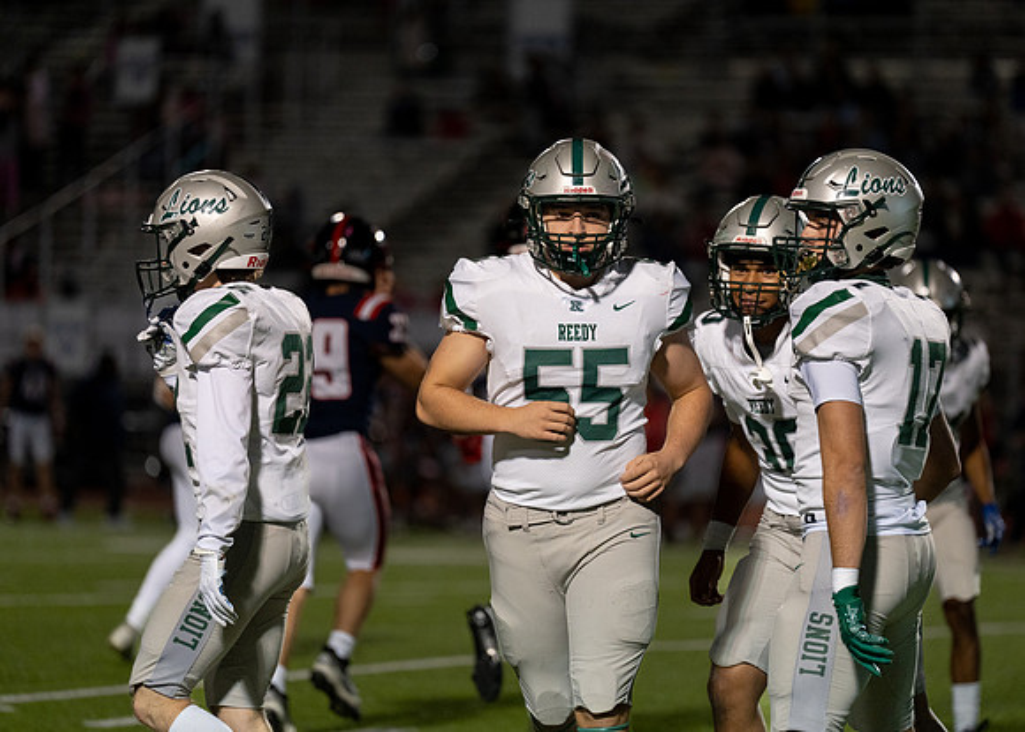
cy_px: 369
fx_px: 6204
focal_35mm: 213
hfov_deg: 9.4
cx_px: 557
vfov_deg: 6.7
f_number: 2.8
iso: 1600
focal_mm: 200
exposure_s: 1/1000
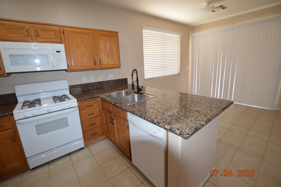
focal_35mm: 15
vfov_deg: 77.2
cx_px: 140
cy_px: 94
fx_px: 117
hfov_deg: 100.4
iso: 400
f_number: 4
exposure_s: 1/60
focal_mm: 10
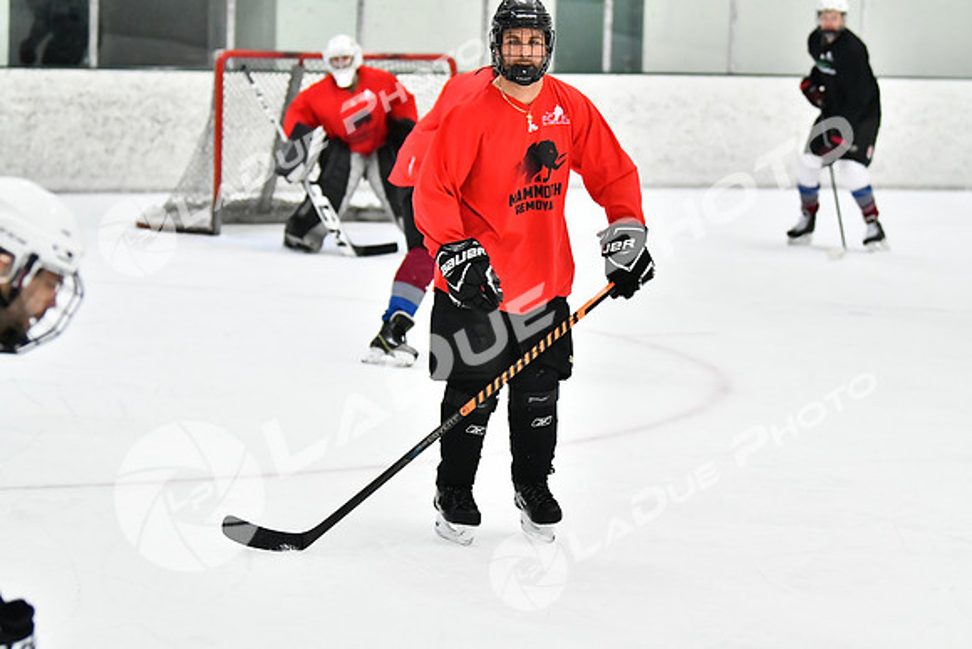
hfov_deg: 14.4
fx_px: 3848
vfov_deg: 9.6
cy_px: 324
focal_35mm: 142
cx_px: 486
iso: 6400
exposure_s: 1/1600
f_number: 2.8
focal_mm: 95
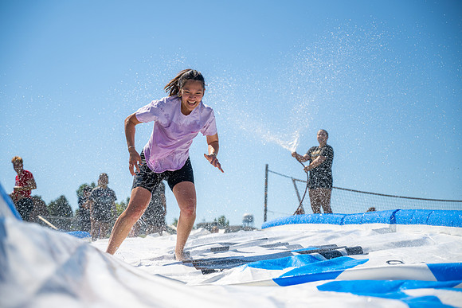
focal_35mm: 70
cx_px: 231
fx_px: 899
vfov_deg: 19.5
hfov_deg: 28.8
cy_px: 154
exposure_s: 1/1250
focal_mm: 70
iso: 100
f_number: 4
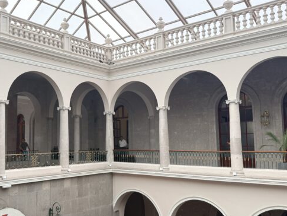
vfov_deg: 37.7
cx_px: 98
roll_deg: +0.5
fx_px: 315
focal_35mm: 38
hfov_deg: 48.2
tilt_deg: +6.1
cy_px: 110
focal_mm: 6.76
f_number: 1.78
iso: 100
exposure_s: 1/1337
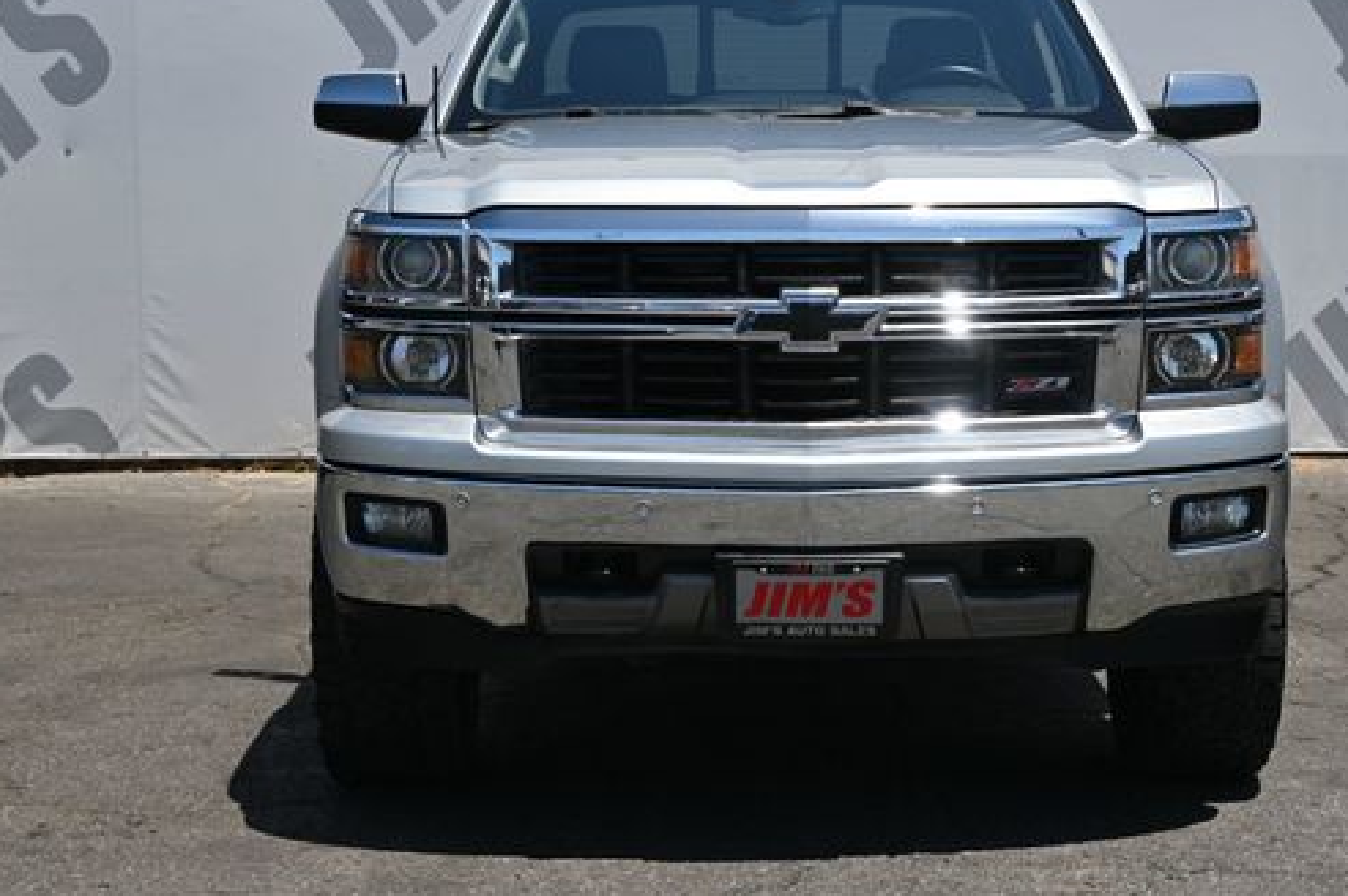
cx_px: 798
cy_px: 325
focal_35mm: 74
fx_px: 2769
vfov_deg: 18.4
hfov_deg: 27.3
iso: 100
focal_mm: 38
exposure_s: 1/320
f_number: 6.3
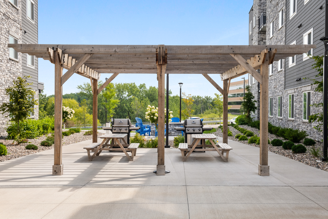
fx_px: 364
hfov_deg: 48.5
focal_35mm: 40
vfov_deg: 33.4
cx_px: 164
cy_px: 110
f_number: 11
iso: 400
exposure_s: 1/125
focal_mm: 40
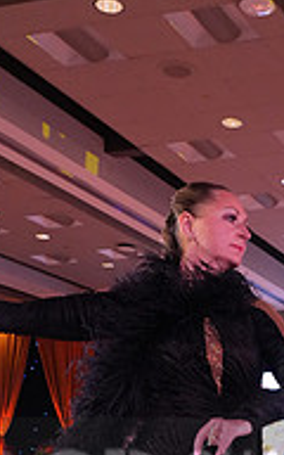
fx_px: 916
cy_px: 498
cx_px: 330
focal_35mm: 74
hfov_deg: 16.9
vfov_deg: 25.8
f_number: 5.6
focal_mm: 24
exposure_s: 1/400
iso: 6400
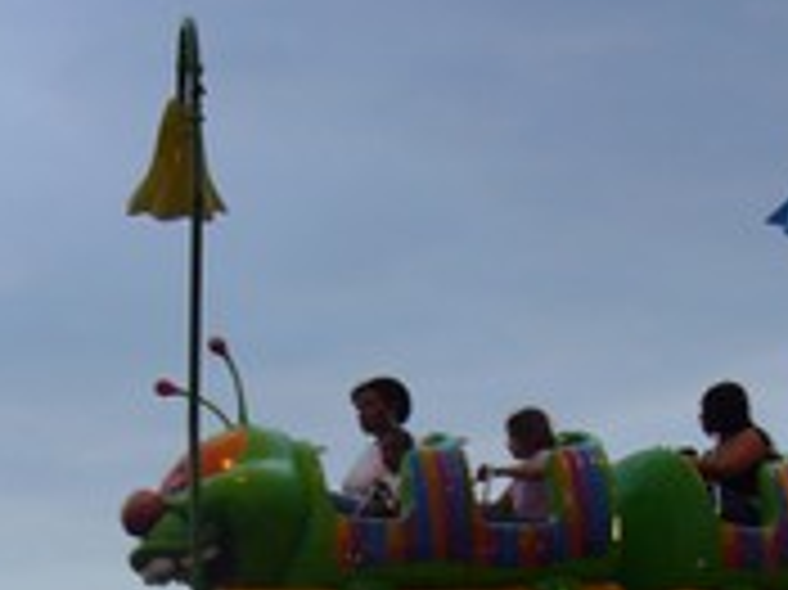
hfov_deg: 11.1
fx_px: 4049
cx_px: 374
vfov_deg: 8.3
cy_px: 658
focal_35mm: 178
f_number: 3.3
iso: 100
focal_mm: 12.8
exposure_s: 1/80
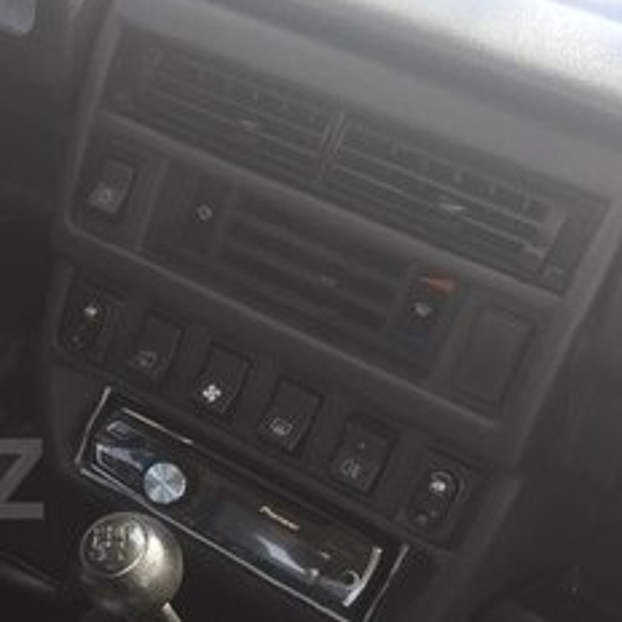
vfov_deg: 23.4
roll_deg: -6.4
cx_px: -231
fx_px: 1484
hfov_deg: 21.0
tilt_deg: -38.1
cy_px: 479
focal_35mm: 73
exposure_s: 1/50
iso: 32
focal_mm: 4.15
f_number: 2.2
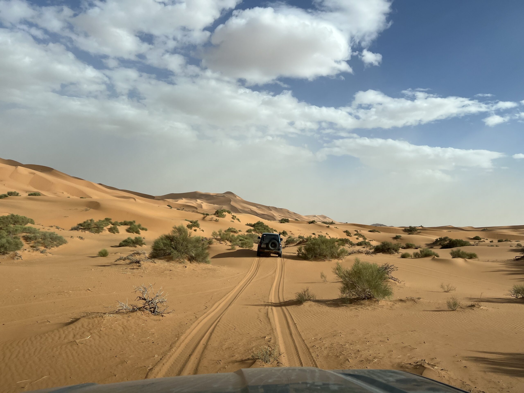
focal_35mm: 26
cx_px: 262
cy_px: 196
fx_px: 394
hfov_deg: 67.3
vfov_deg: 53.1
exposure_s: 1/5882
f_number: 1.5
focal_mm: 5.7
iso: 50
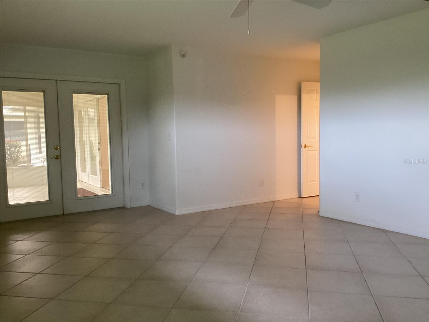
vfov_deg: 45.4
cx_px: 214
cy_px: 161
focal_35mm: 31
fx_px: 384
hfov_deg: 58.4
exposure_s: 1/33
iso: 250
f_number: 2.4
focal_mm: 3.3
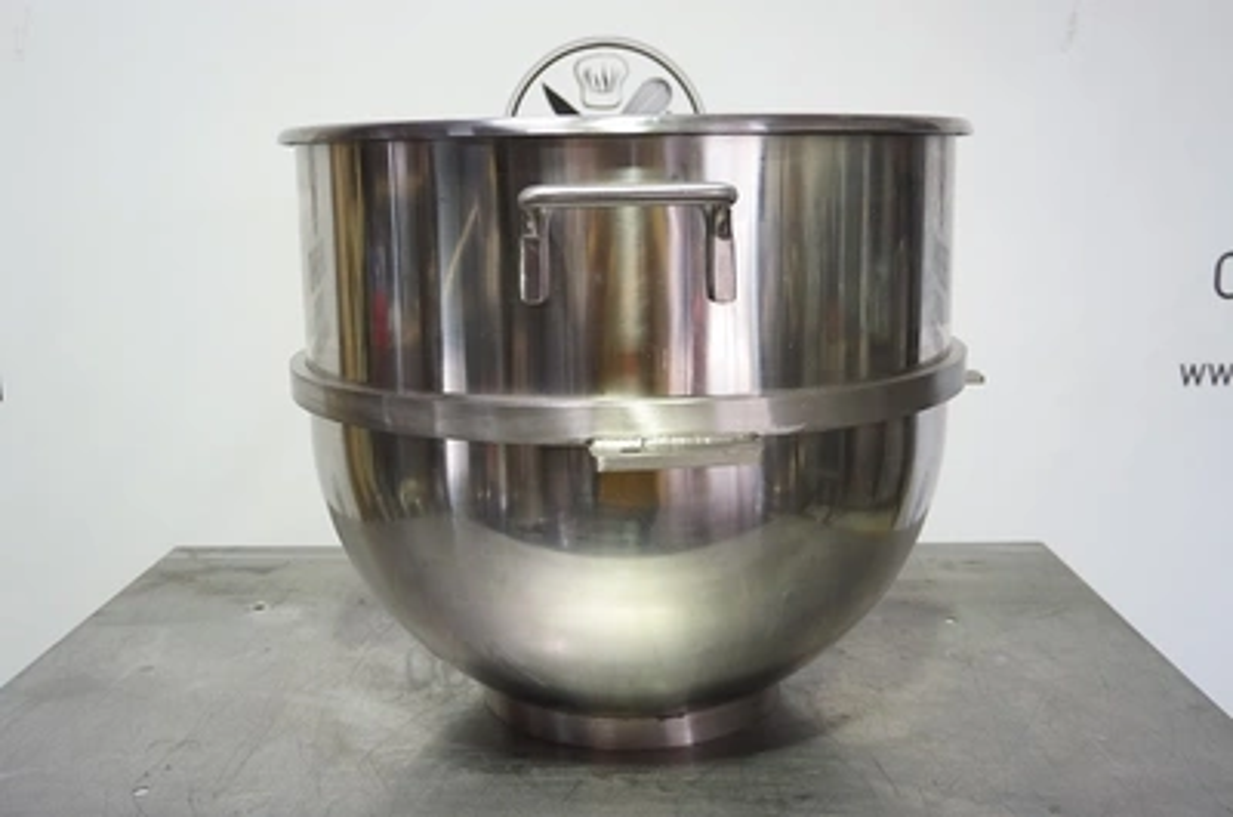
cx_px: 616
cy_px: 408
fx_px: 1231
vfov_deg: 36.7
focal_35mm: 36
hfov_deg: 53.2
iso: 800
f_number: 4.5
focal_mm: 24
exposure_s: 1/60
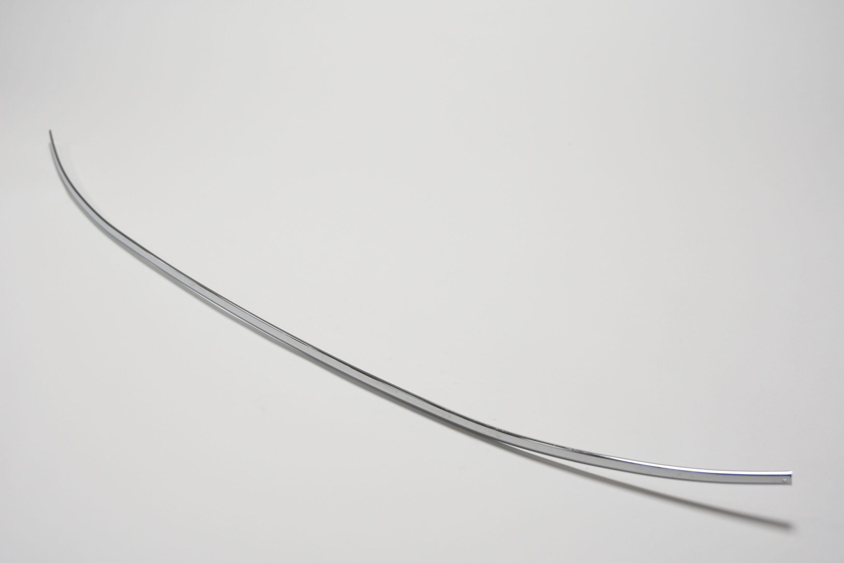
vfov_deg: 29.0
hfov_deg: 42.3
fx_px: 1090
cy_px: 282
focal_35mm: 46
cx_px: 422
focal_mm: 31
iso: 320
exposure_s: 1/100
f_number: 2.8
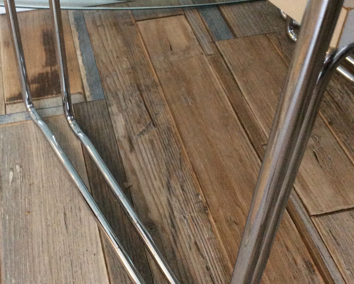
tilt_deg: -42.9
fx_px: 534
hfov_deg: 36.5
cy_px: 103
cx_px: 139
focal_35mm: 51
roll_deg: +2.7
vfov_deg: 29.5
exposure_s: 1/25
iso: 250
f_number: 2.4
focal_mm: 3.3
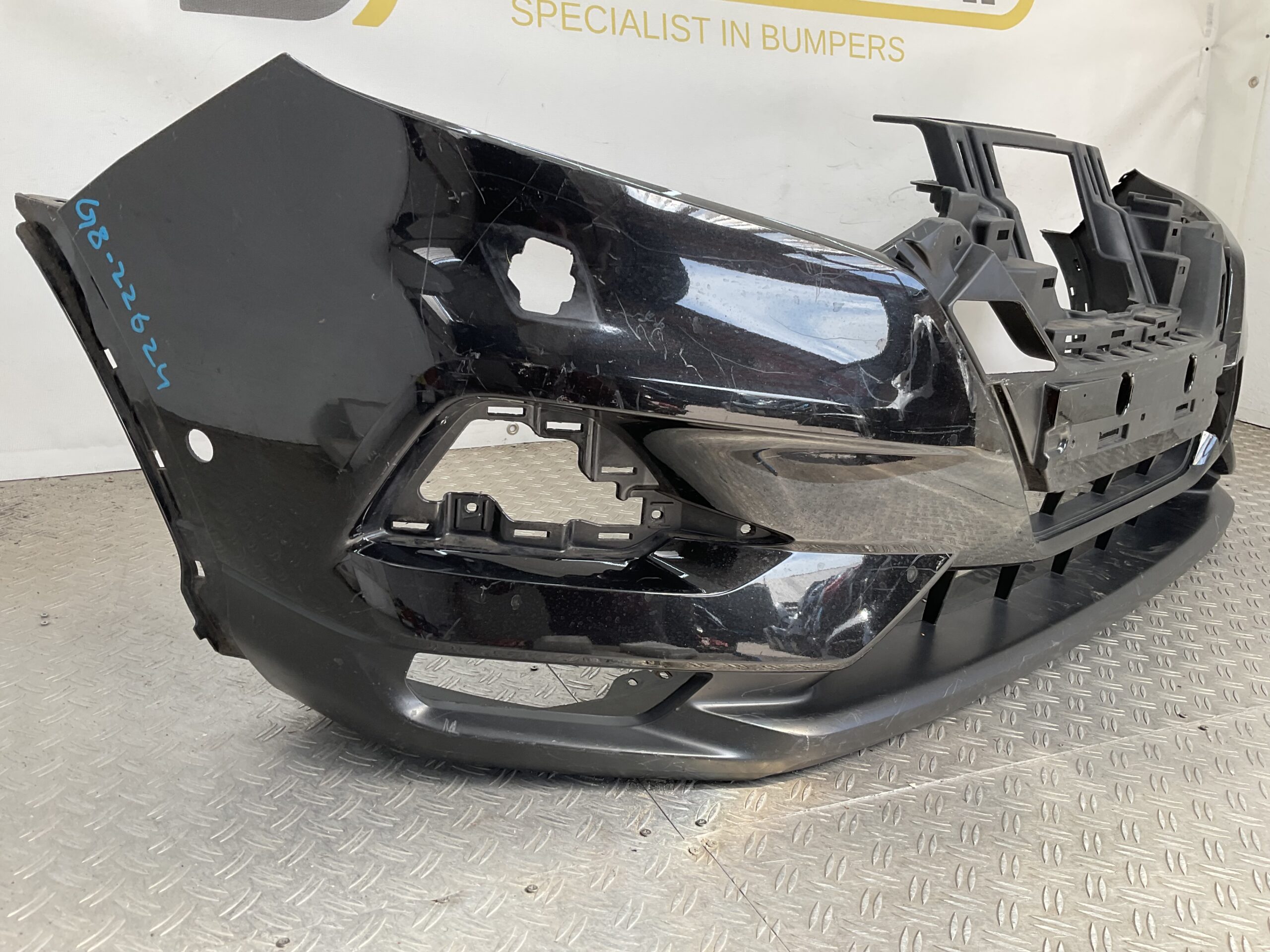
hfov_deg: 61.7
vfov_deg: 48.2
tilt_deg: -17.6
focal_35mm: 29
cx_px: 635
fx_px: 1064
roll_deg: -5.3
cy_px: 476
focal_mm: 3
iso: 16
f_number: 1.8
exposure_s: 1/130
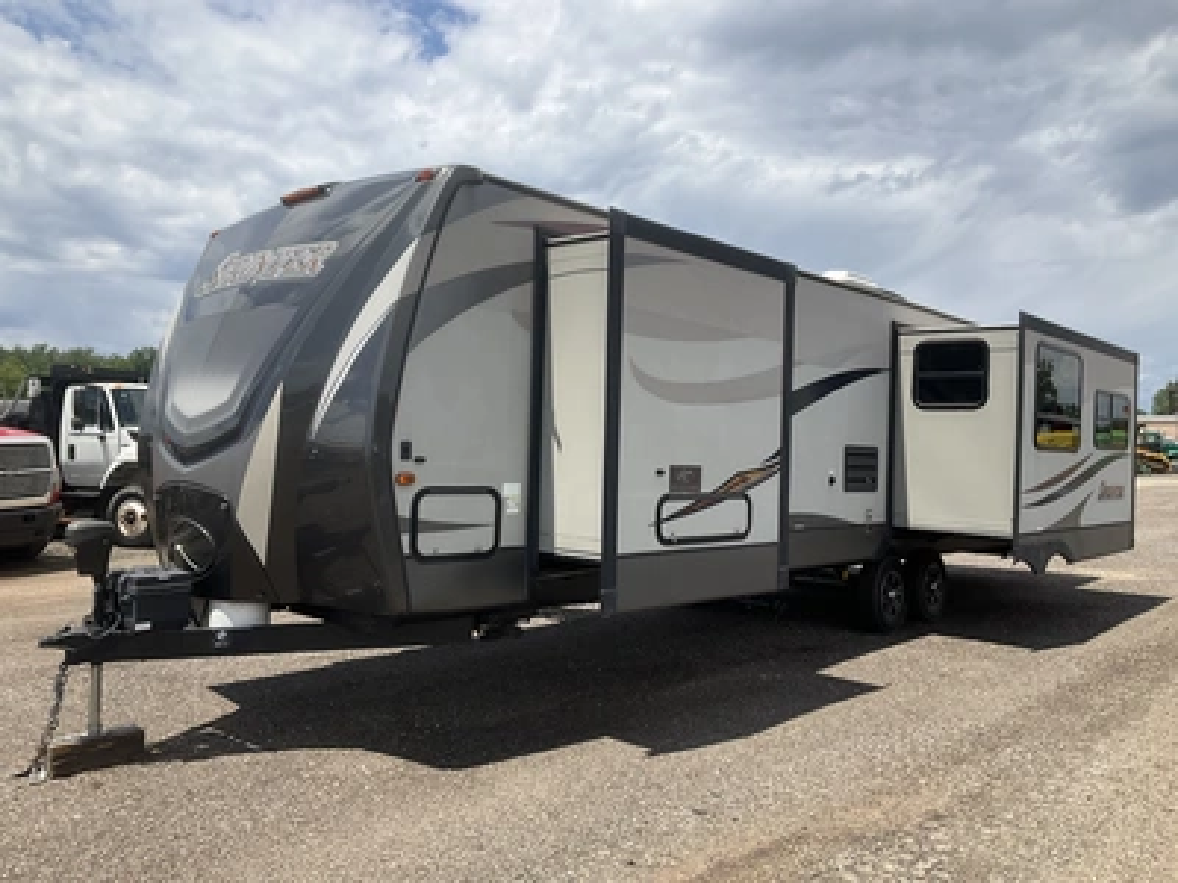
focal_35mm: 29
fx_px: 987
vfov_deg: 48.2
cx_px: 589
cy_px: 442
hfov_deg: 61.7
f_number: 1.8
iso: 25
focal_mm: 3
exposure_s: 1/2320
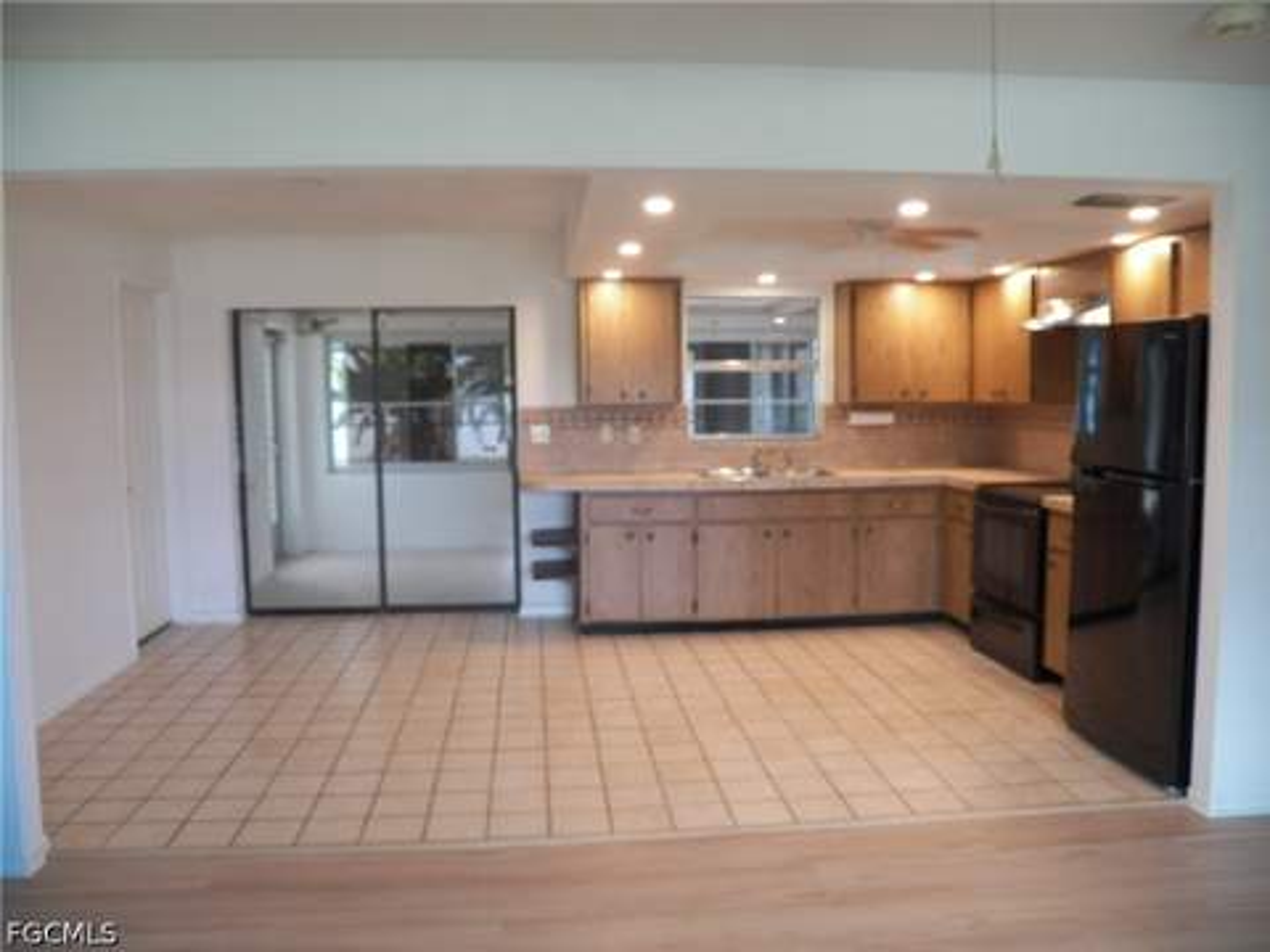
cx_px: 635
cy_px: 476
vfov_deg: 49.7
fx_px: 1027
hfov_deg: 63.4
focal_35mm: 28
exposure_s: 1/30
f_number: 2.8
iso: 125
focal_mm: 4.9
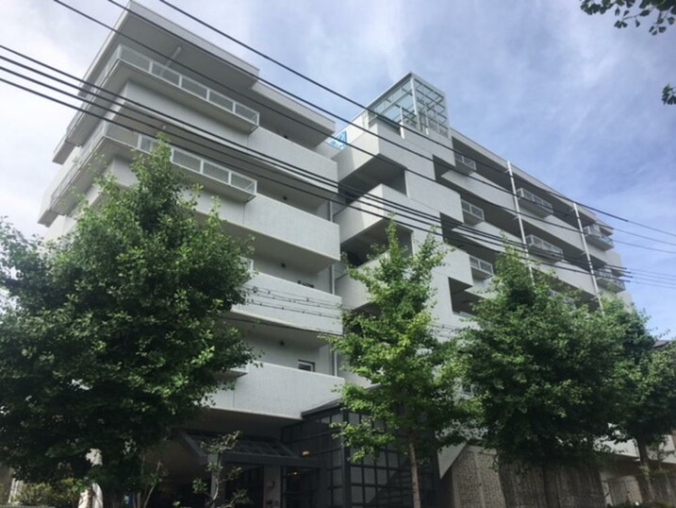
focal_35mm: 29
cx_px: 338
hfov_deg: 61.7
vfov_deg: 48.2
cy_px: 254
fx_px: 566
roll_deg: +1.3
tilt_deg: +28.8
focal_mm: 4.15
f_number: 2.2
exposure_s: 1/1183
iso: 25
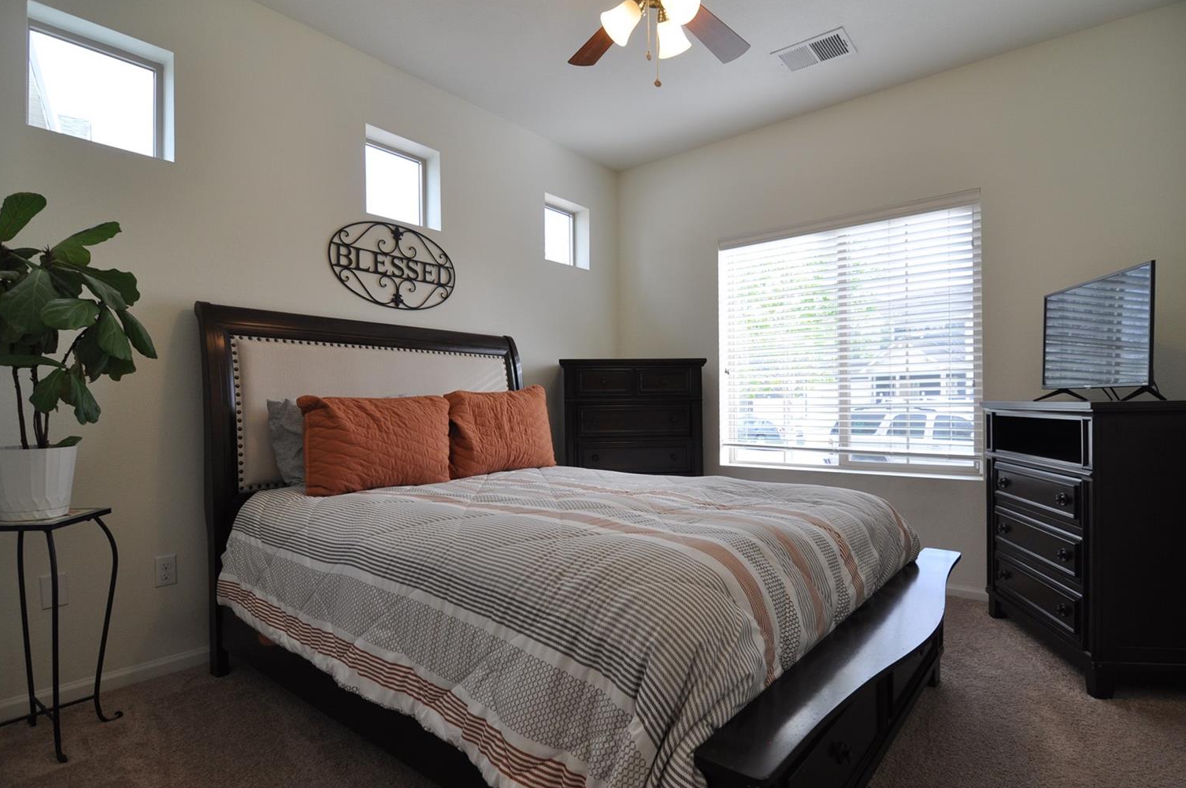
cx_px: 612
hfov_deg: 91.6
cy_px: 415
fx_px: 577
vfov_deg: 68.6
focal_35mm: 18
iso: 400
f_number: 4.5
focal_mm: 11
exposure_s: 1/80
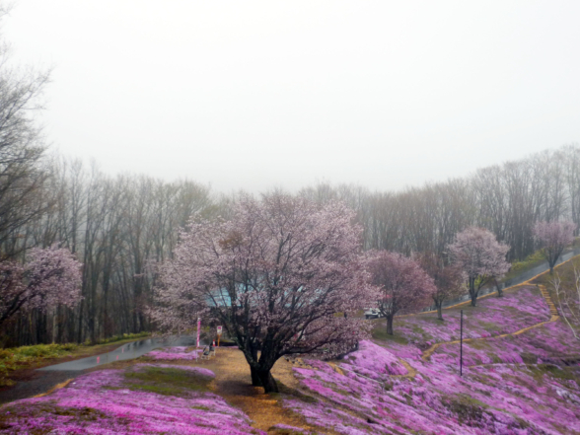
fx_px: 871
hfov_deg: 36.8
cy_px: 215
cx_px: 295
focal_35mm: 52
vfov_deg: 28.0
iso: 100
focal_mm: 8.4
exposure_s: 1/125
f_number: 3.2
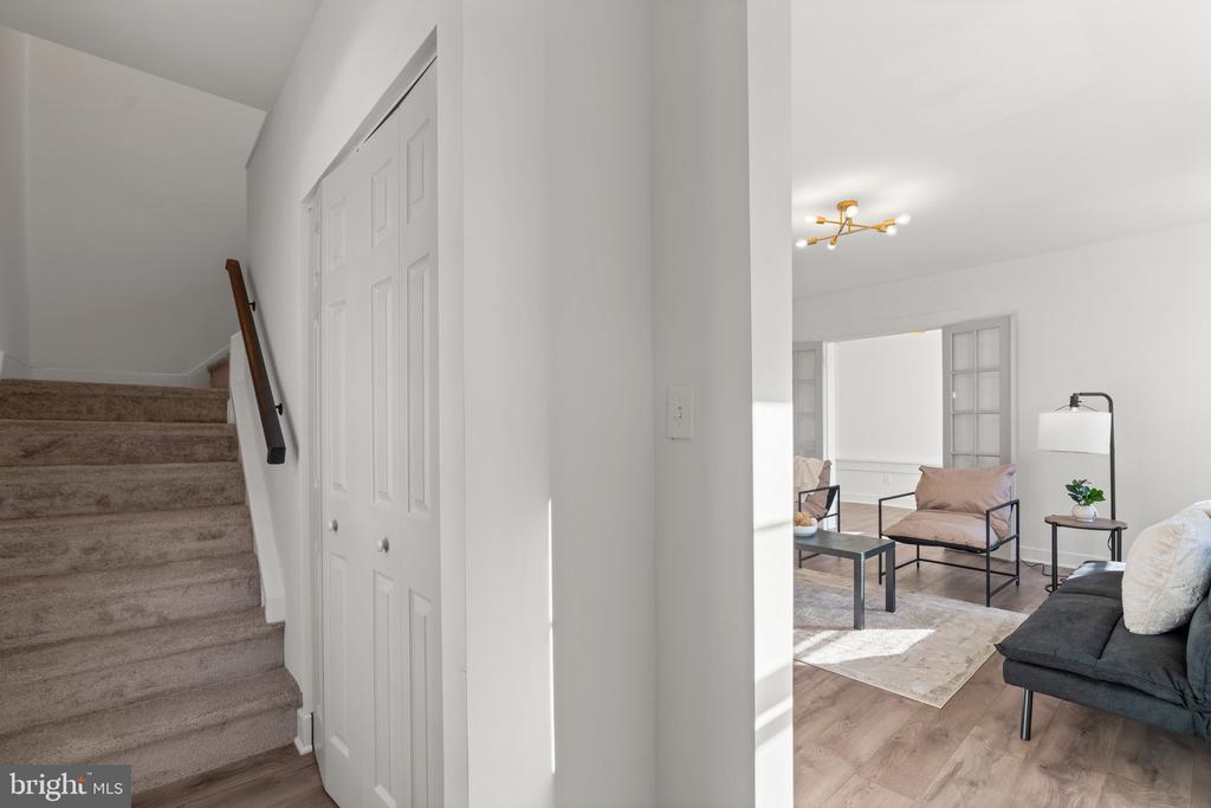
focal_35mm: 16
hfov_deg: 96.7
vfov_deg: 73.8
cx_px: 606
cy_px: 404
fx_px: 538
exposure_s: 1/5
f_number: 8
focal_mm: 16
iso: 100
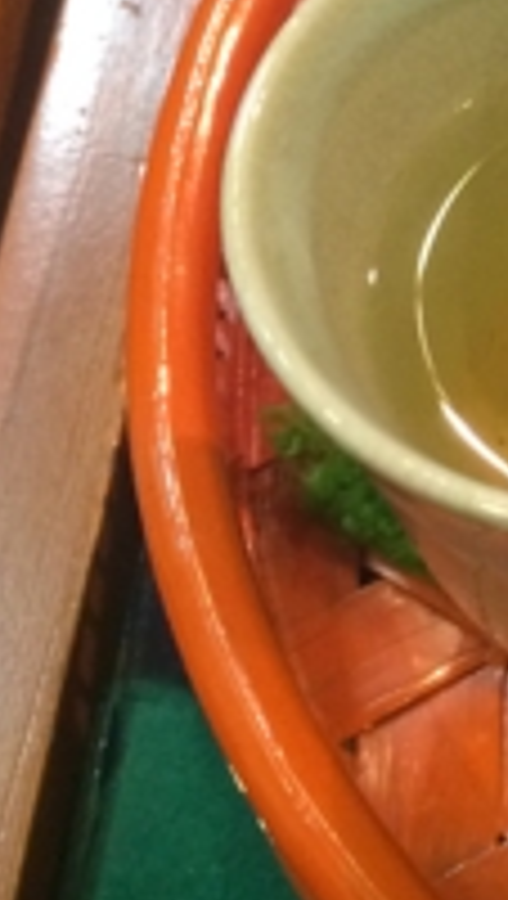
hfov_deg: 10.7
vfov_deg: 21.1
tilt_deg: -61.0
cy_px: 324
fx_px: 2411
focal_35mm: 101
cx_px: 1101
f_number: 2.2
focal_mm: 4.15
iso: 250
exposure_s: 1/30
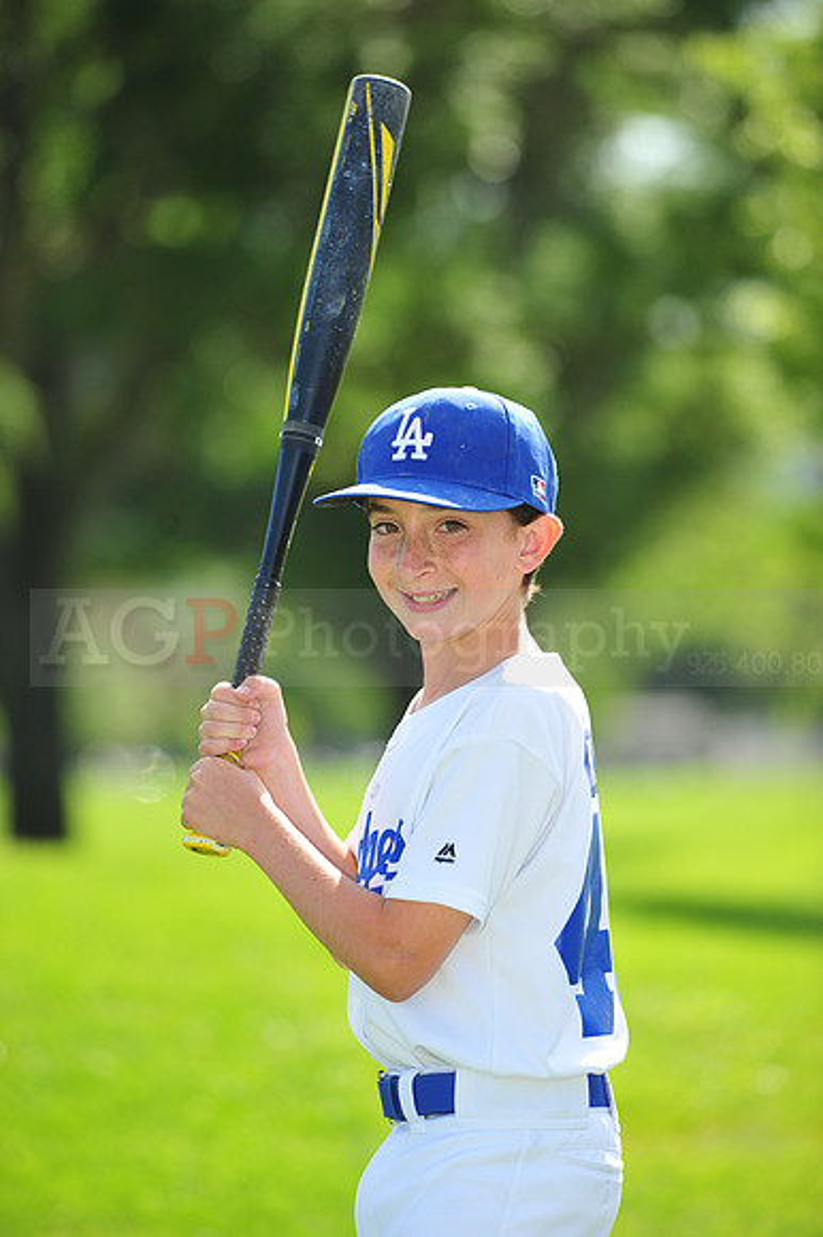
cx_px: 412
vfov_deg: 10.3
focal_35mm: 200
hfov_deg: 6.9
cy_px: 618
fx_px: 6866
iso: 320
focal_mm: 200
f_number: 4.5
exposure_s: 1/1250
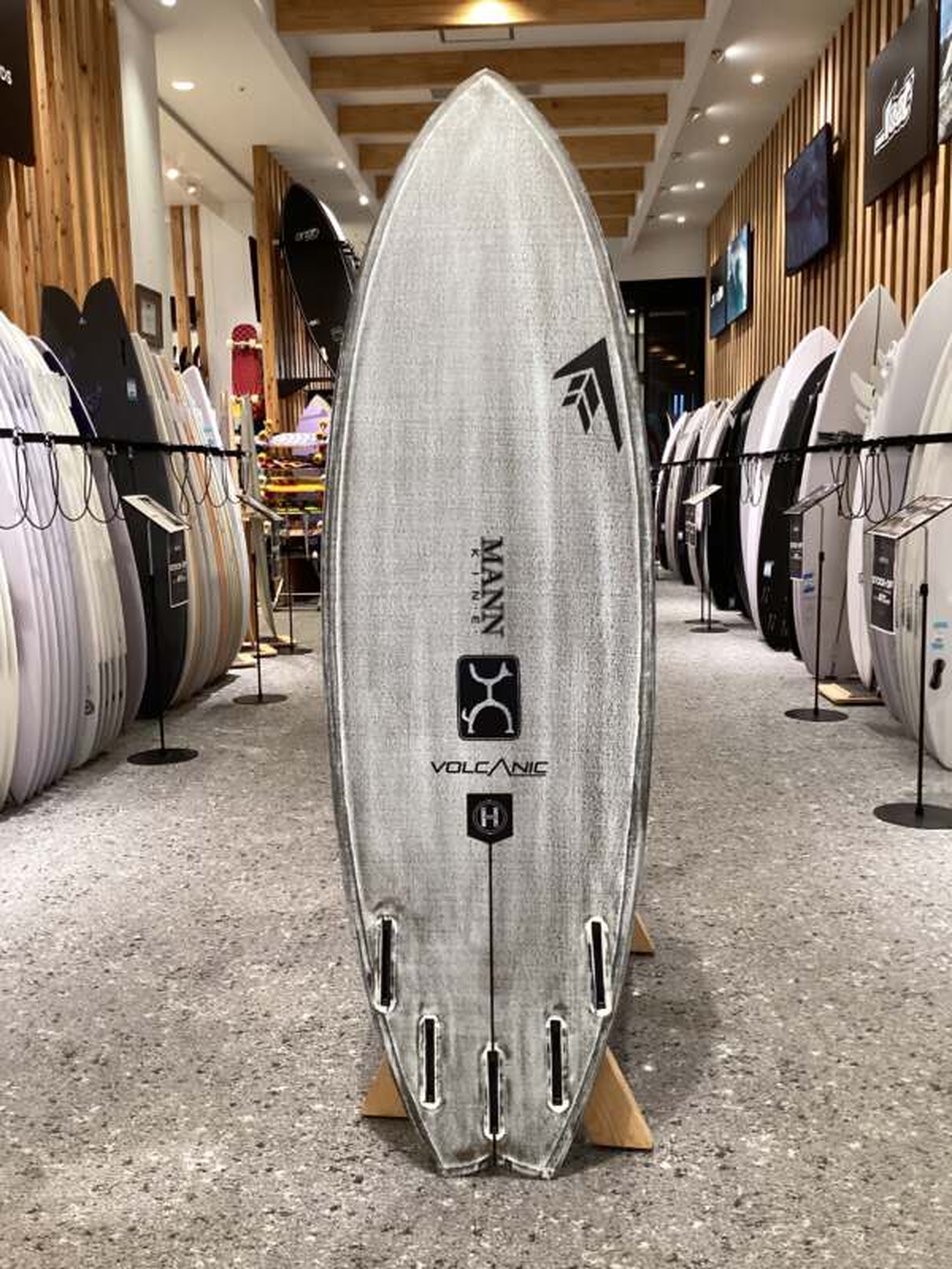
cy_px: 634
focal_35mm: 31
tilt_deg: -8.4
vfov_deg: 58.4
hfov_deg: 45.4
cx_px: 476
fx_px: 1137
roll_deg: -1.7
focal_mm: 3.3
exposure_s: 1/60
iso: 160
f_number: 2.4
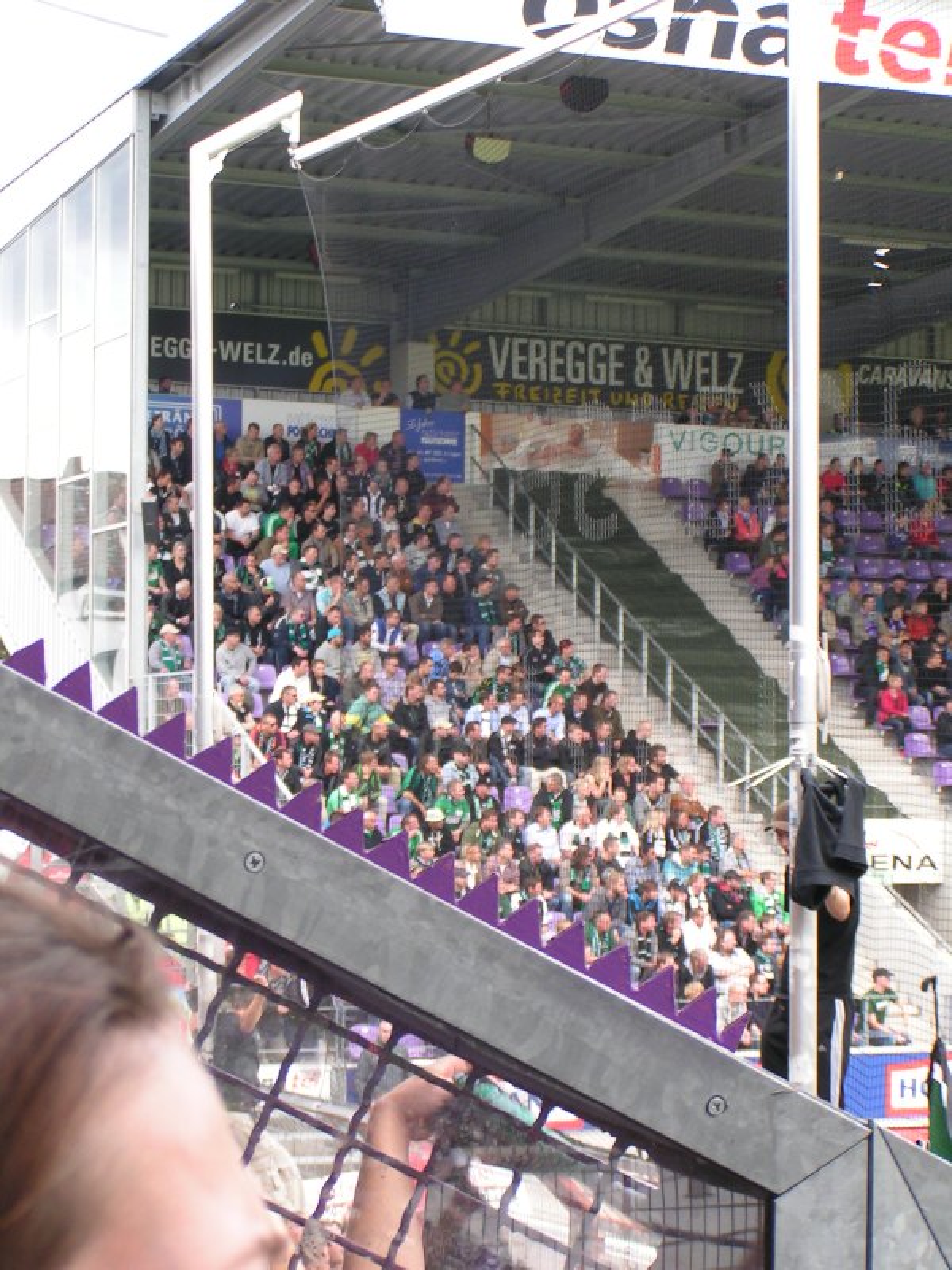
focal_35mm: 91
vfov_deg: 21.5
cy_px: 635
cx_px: 476
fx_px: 3337
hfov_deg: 16.2
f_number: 4
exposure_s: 1/80
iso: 50
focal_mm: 13.9
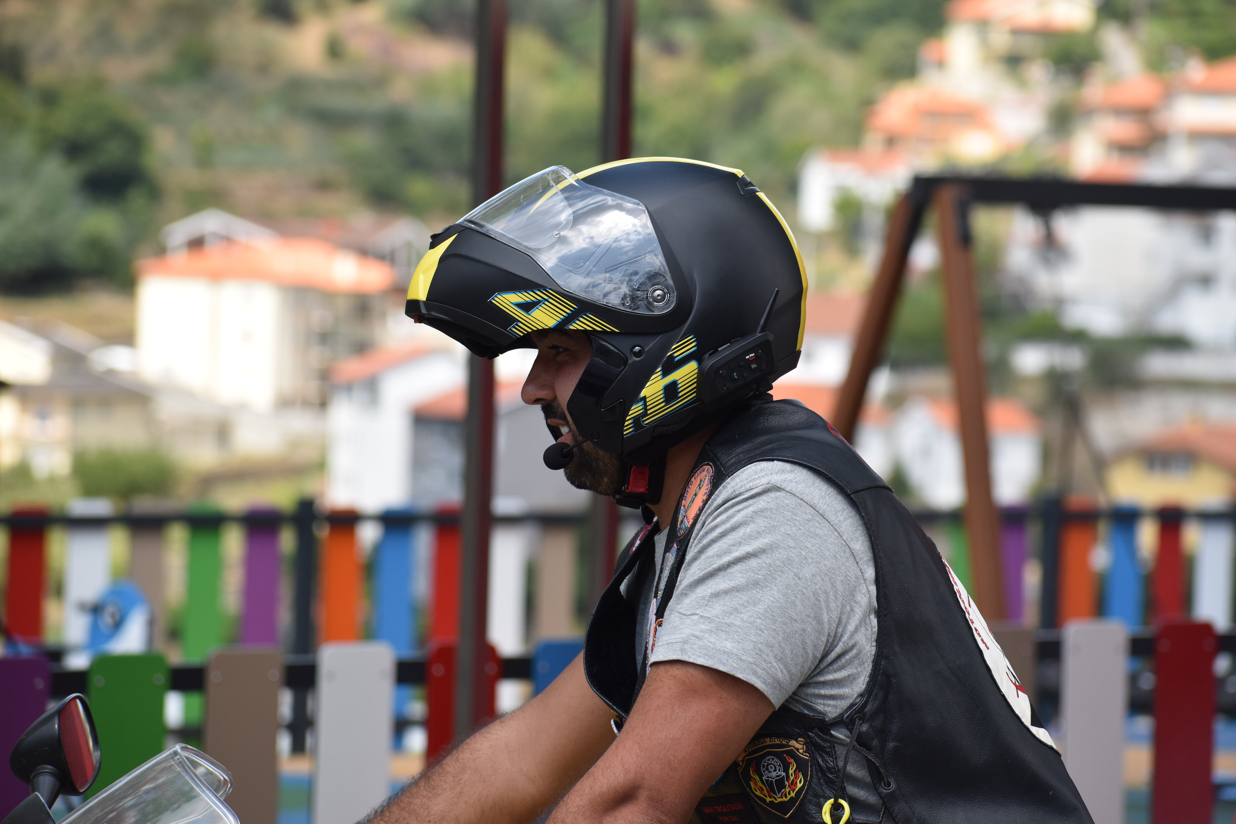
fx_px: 5974
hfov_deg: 11.8
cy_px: 412
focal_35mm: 174
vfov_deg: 7.9
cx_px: 618
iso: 400
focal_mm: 116
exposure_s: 1/1250
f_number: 5
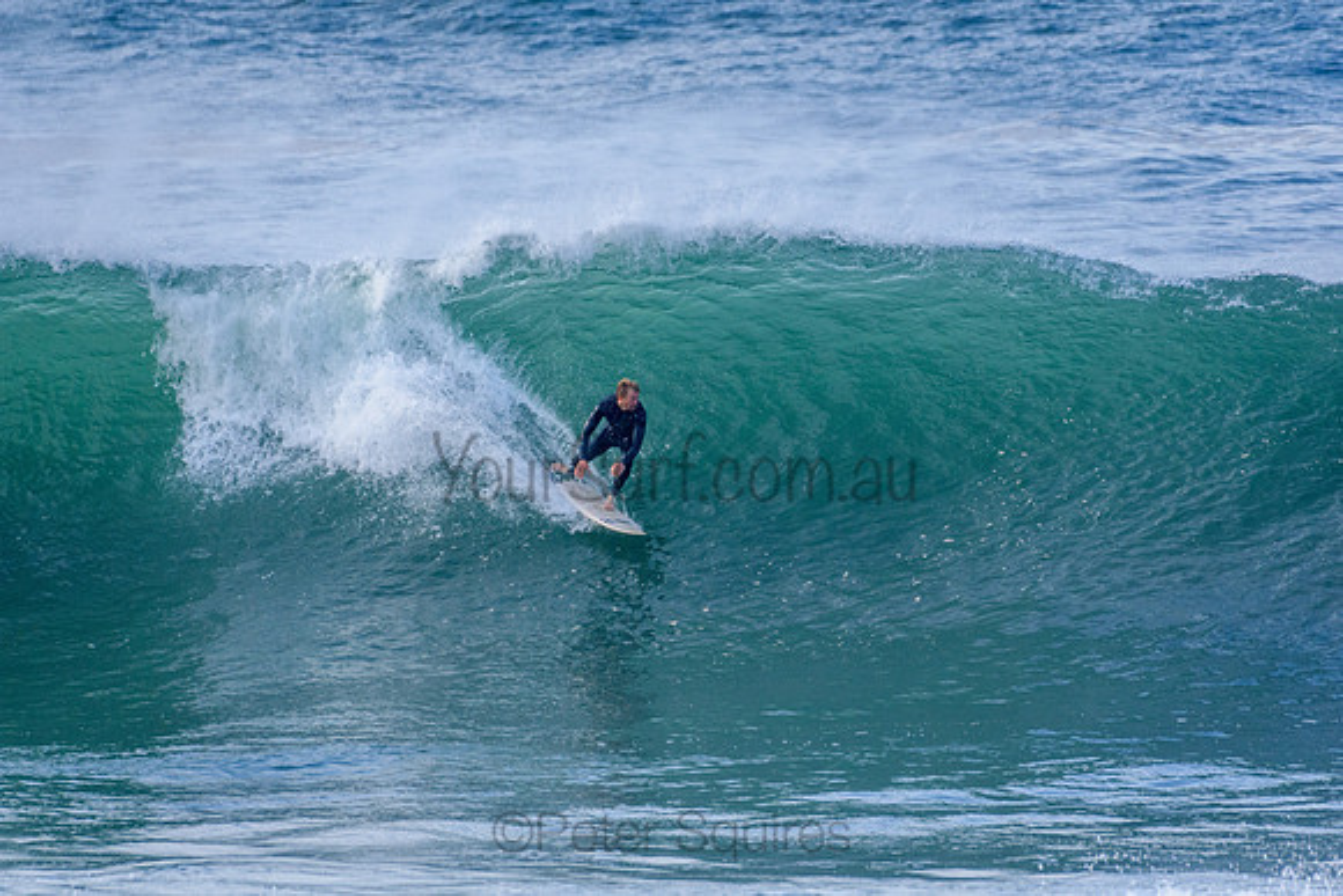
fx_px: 27984
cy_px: 448
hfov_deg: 2.7
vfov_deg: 1.8
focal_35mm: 750
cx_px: 672
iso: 640
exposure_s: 1/2000
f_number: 5.6
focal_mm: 500
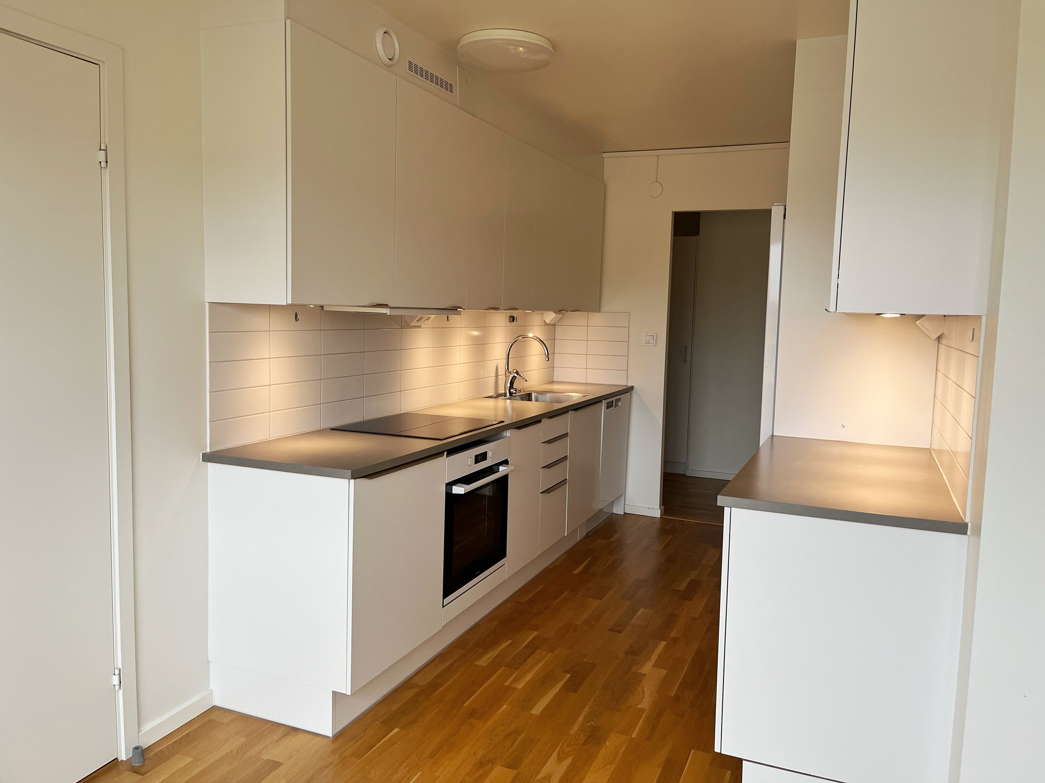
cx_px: 522
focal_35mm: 26
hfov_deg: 67.3
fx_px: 785
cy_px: 392
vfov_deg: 53.1
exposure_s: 1/121
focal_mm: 5.1
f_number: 1.6
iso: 125
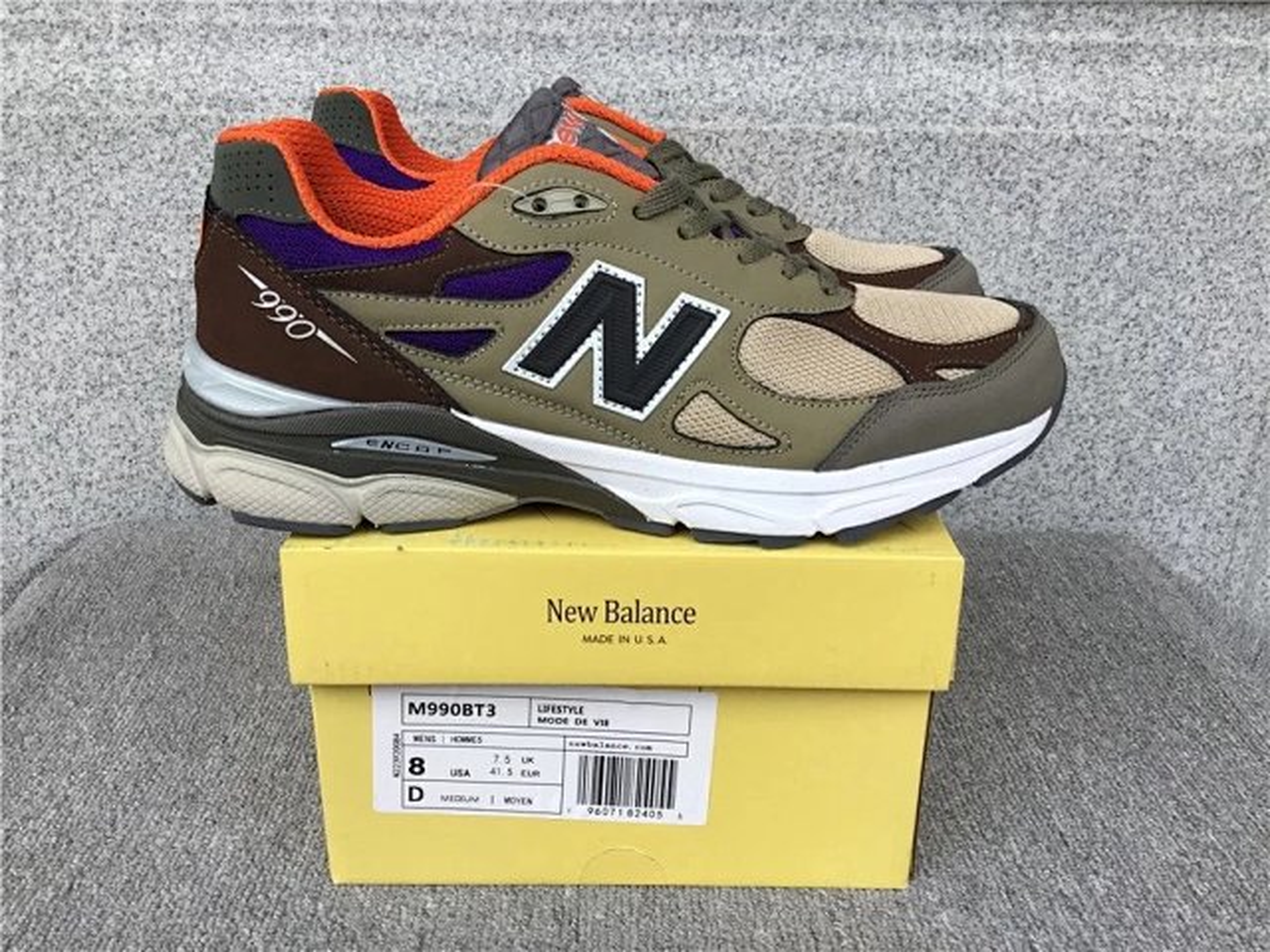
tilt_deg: -20.4
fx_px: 1137
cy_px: 476
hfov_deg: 58.4
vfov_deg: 45.4
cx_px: 635
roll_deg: -0.5
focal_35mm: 31
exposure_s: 1/322
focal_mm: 3.3
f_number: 2.4
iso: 25
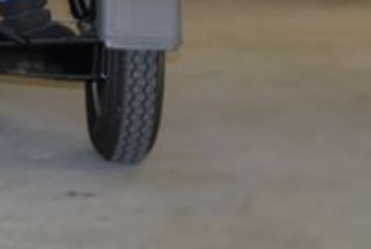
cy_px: -249
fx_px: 1703
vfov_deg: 8.0
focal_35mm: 165
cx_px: -124
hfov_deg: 12.0
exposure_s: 1/60
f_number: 4
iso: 400
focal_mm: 35
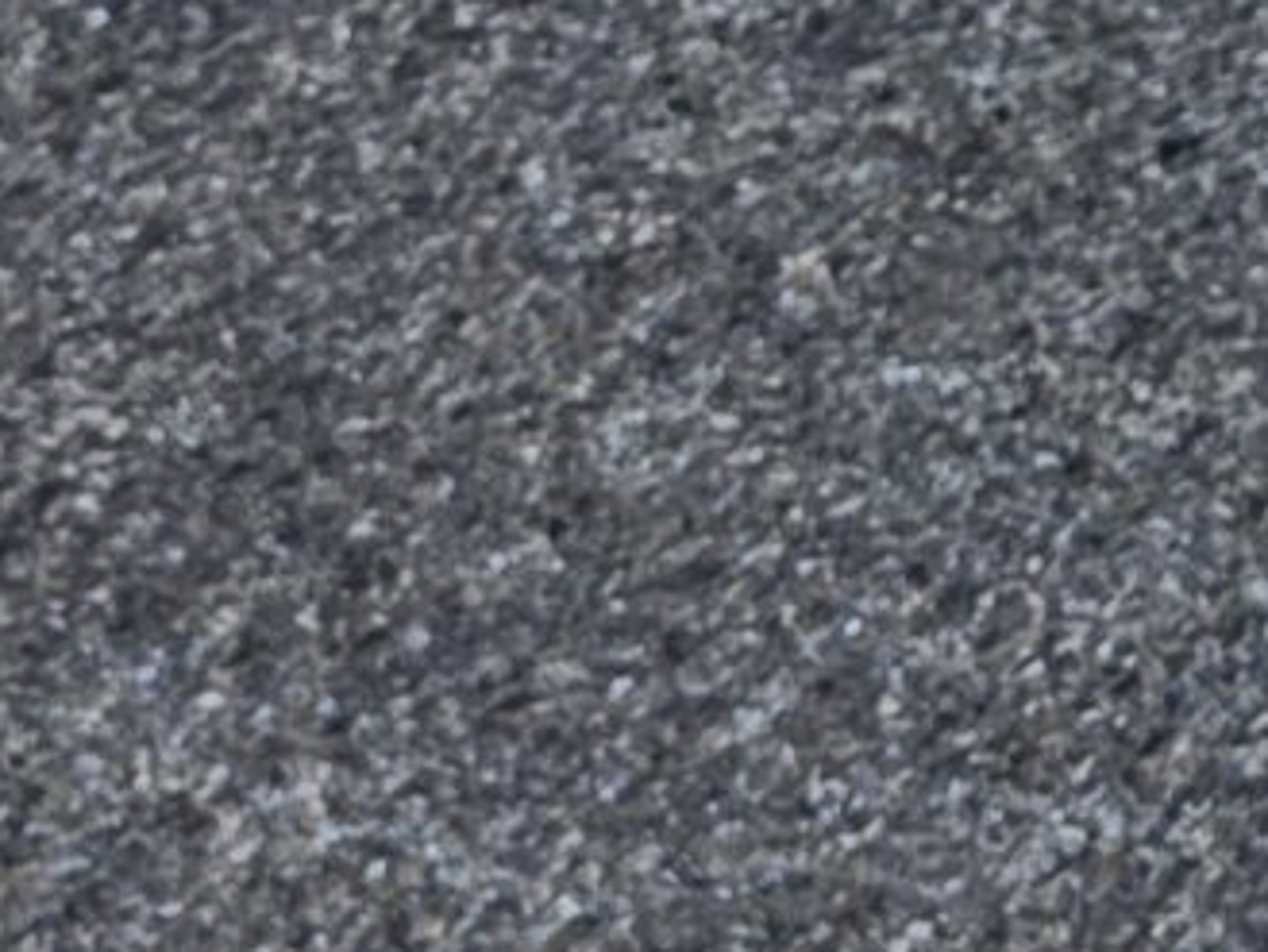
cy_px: -2694
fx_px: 6559
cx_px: 3322
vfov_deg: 6.7
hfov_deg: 9.5
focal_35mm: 179
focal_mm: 6.3
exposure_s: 1/50
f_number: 1.7
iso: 16
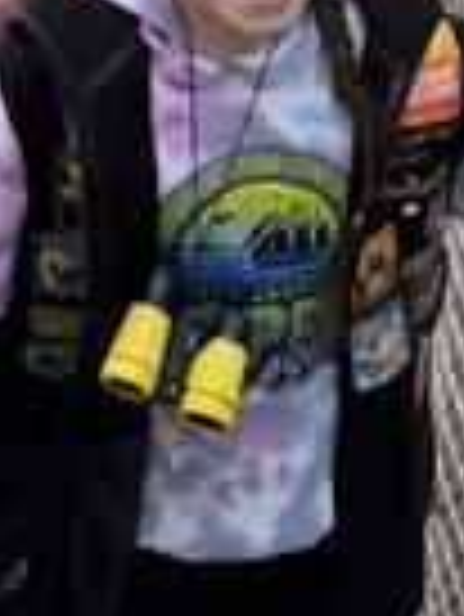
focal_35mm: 105
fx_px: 1874
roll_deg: -2.3
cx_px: 140
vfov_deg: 17.4
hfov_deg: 14.1
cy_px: -220
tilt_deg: -28.2
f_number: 1.78
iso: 64
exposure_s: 1/235
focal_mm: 6.76
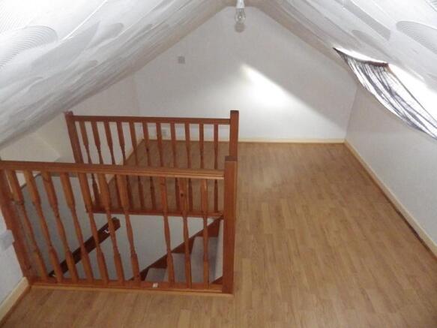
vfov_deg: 61.1
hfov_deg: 76.4
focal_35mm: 22
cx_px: 218
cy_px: 164
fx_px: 278
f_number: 3.1
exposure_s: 1/20
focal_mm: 4
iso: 1600
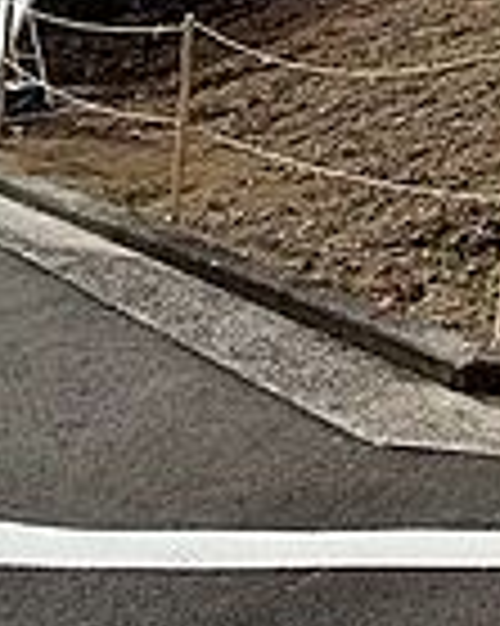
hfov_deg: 19.3
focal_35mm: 59
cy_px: -324
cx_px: 905
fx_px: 1093
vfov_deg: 24.5
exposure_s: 1/1656
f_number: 2.2
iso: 20
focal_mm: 2.22
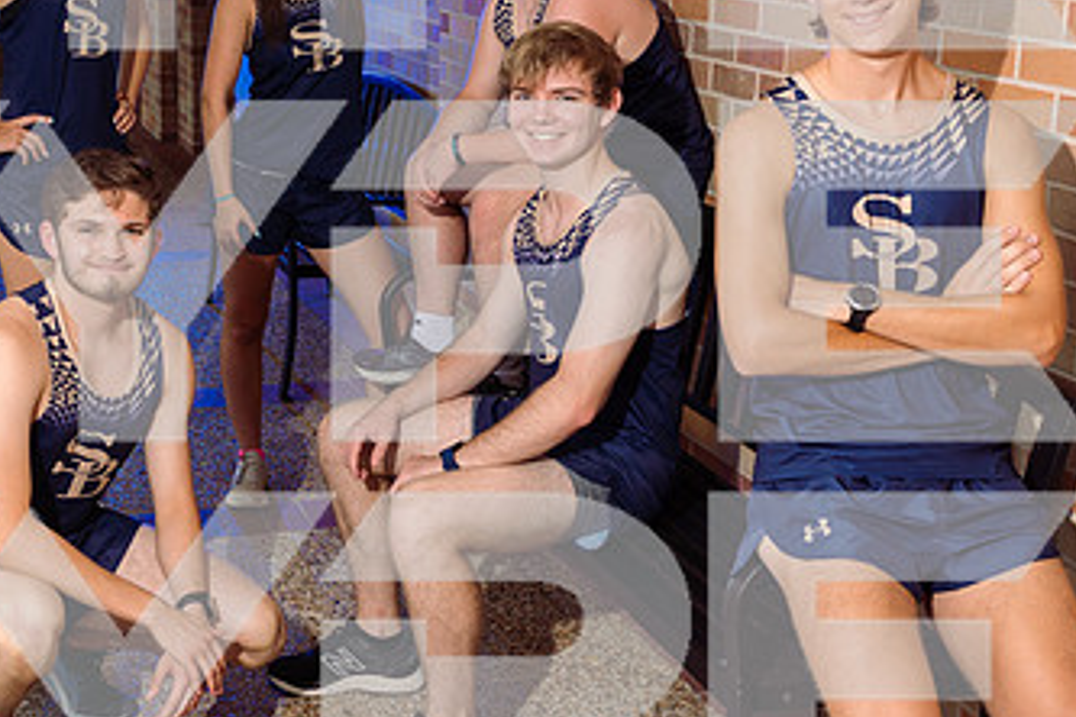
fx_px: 1823
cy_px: 273
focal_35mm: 61
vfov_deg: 22.2
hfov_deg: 32.3
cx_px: 268
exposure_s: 1/250
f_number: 7.1
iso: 250
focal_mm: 35
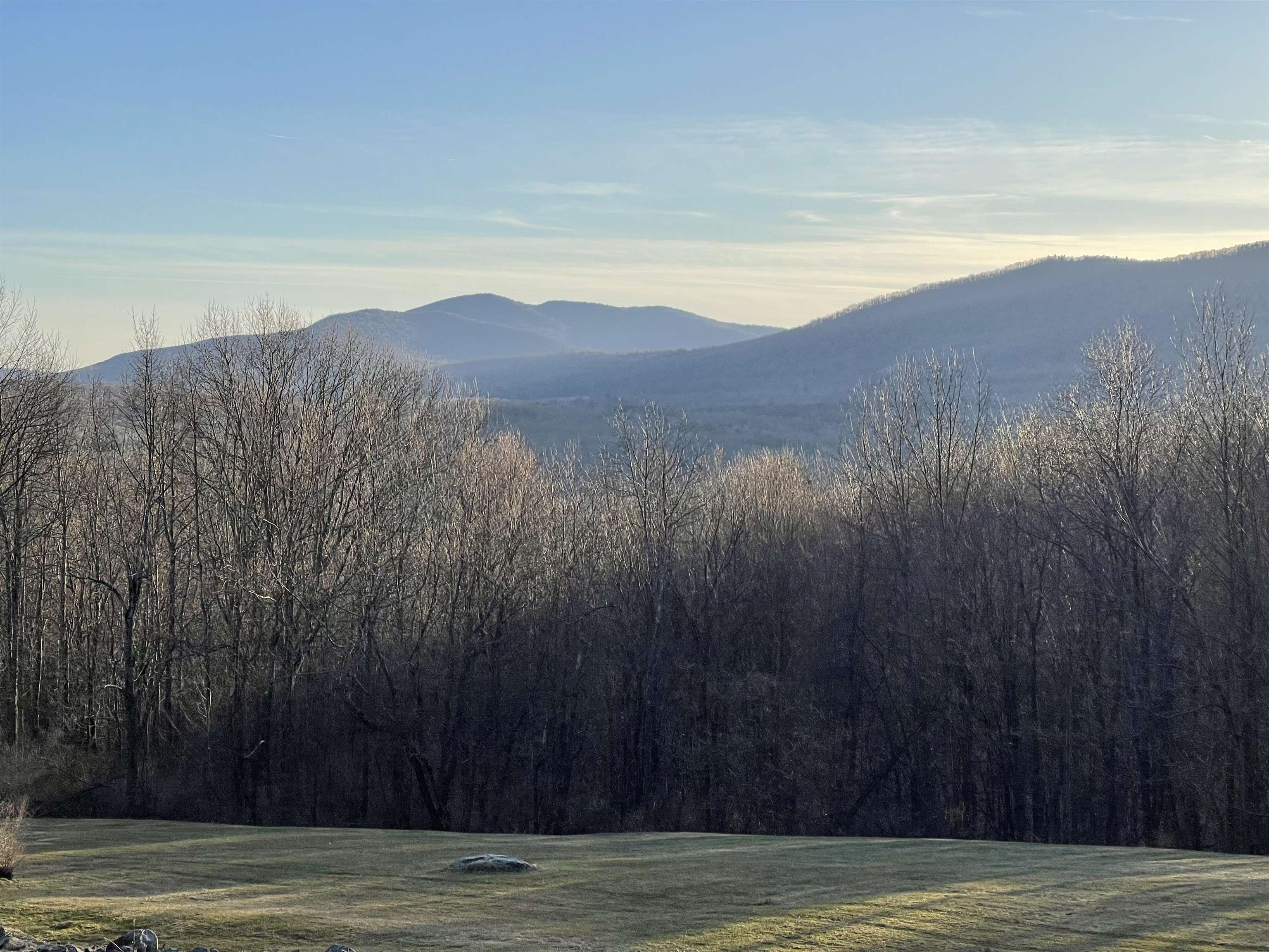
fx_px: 2346
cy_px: 476
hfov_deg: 30.3
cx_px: 634
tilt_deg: -1.8
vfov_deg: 22.9
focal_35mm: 64
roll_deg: +0.1
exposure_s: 1/847
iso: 20
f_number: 2.2
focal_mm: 7.5
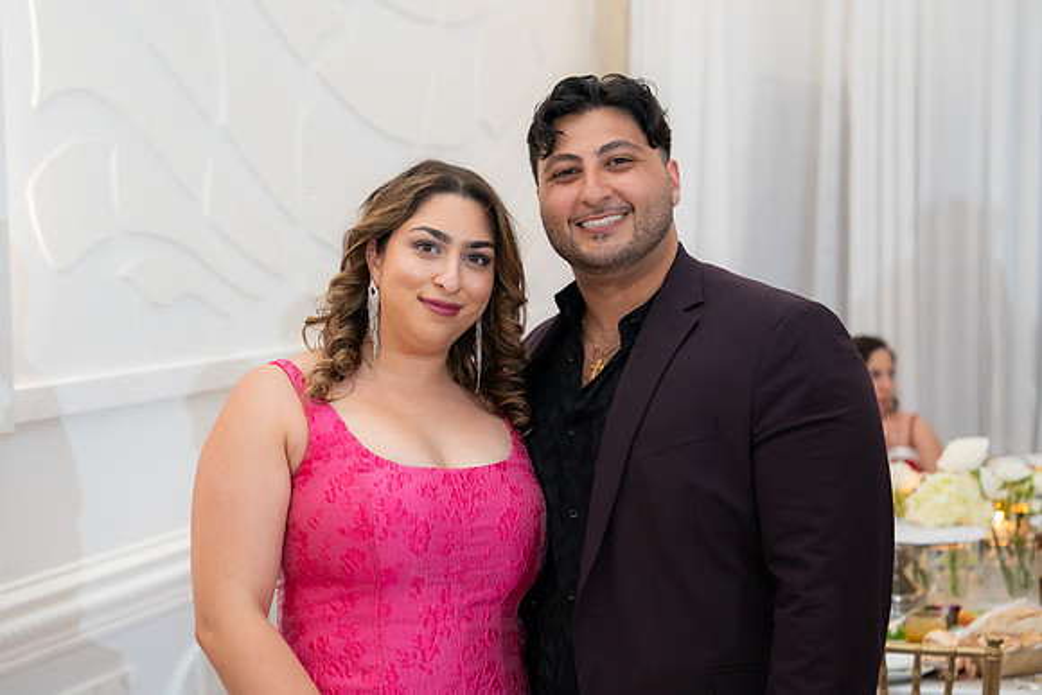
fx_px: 1940
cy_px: 348
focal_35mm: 67
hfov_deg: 30.1
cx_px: 521
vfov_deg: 20.3
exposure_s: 1/200
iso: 3200
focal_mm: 67
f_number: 3.5
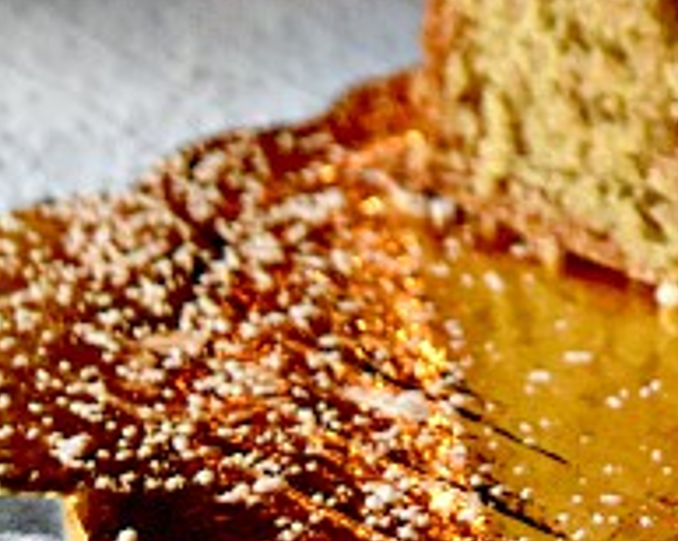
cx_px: 1117
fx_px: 4340
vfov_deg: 7.0
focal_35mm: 216
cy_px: -397
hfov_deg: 8.7
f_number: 4.2
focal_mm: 29
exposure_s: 1/320
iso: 2500
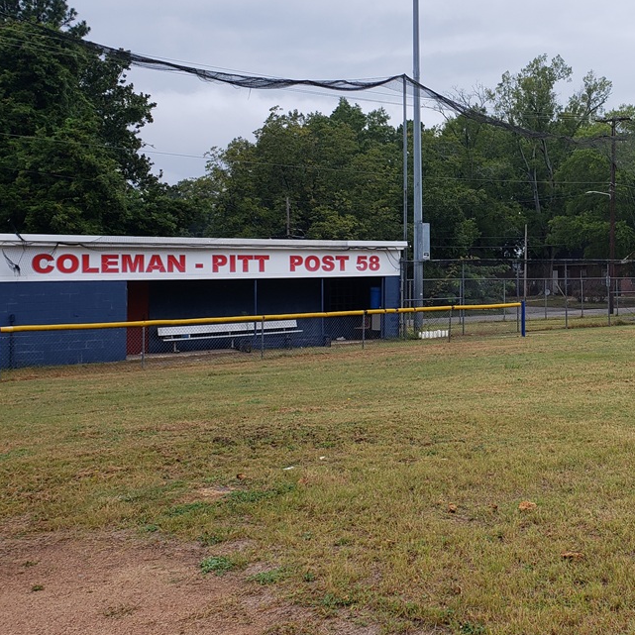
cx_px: 545
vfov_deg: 39.0
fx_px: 892
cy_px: 250
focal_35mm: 43
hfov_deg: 37.2
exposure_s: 1/346
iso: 50
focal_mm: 4.3
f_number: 2.4
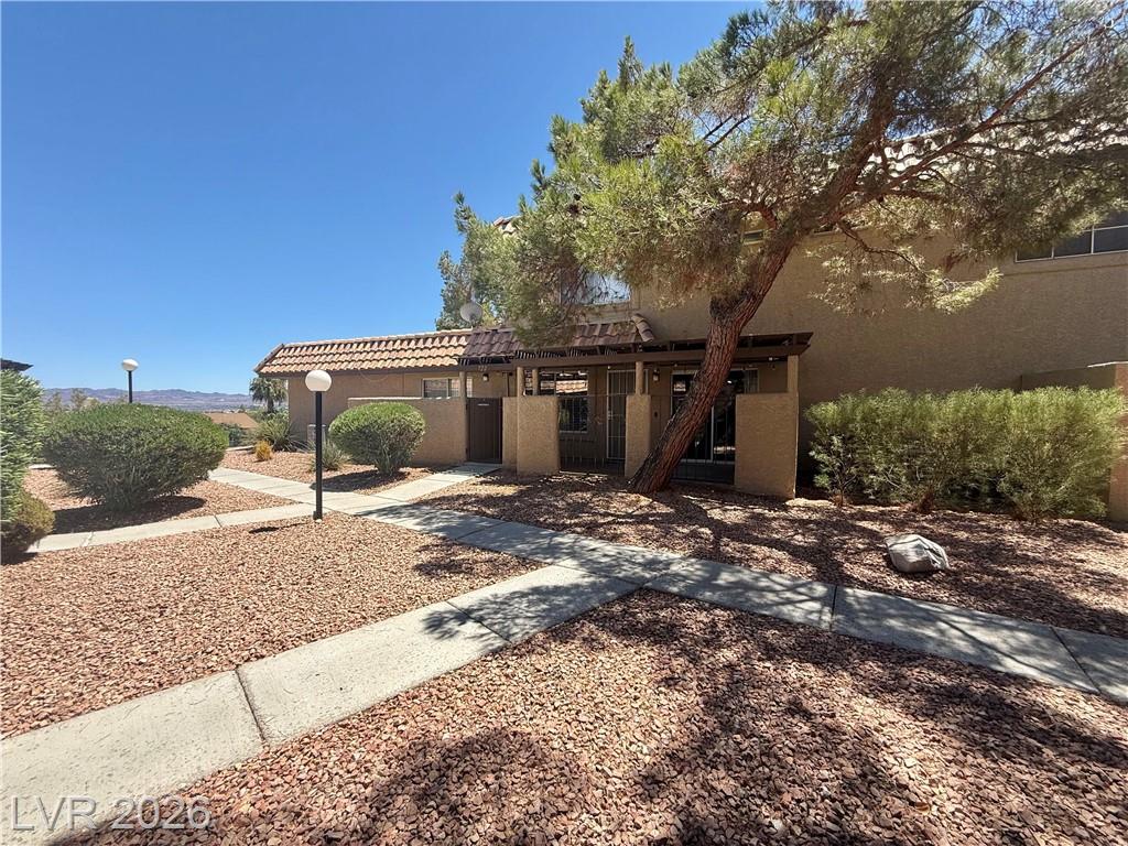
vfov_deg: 85.7
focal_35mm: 14
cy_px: 423
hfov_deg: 102.1
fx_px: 456
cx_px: 564
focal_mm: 2.22
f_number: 2.2
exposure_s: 1/770
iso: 50
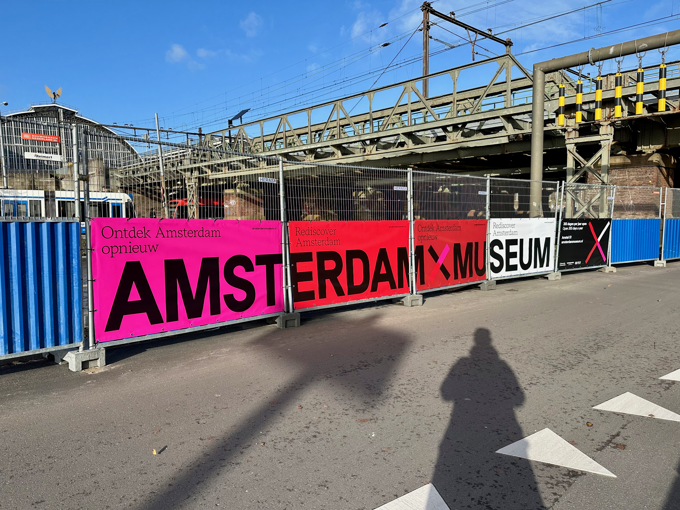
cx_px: 340
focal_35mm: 24
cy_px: 255
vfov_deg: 56.8
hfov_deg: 71.6
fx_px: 471
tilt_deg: -5.6
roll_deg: +1.2
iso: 80
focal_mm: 6.86
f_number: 1.78
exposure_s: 1/3356
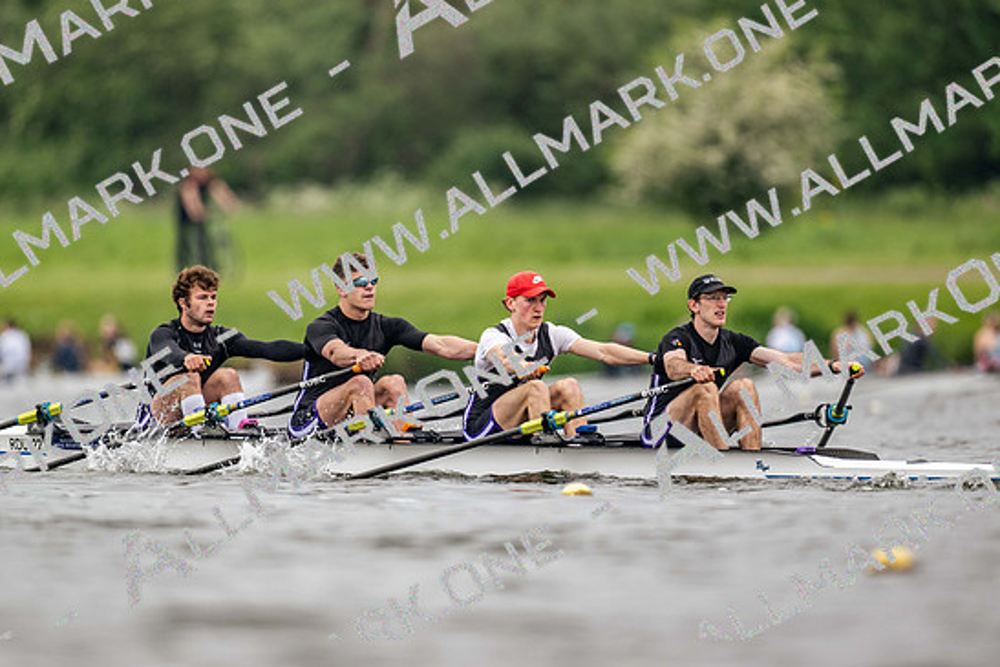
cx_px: 494
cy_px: 326
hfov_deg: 3.2
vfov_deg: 2.2
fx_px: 17670
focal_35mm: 636
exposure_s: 1/2000
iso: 720
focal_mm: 600
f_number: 4
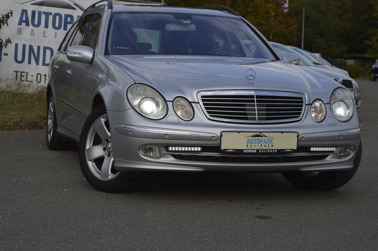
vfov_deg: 17.0
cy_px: 123
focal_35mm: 80
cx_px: 193
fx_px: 839
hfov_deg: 25.4
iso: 100
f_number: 8
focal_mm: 52
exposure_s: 1/250
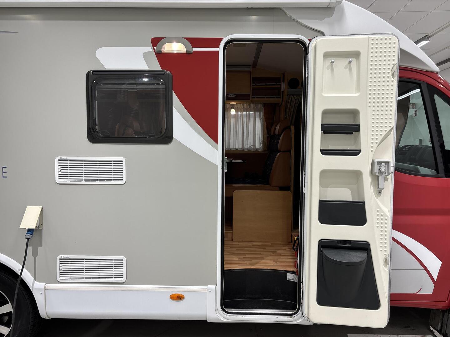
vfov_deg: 53.1
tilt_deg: -2.9
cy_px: 168
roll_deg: +0.7
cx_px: 225
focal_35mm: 26
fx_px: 338
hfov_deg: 67.3
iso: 50
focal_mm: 5.96
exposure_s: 1/100
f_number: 1.6
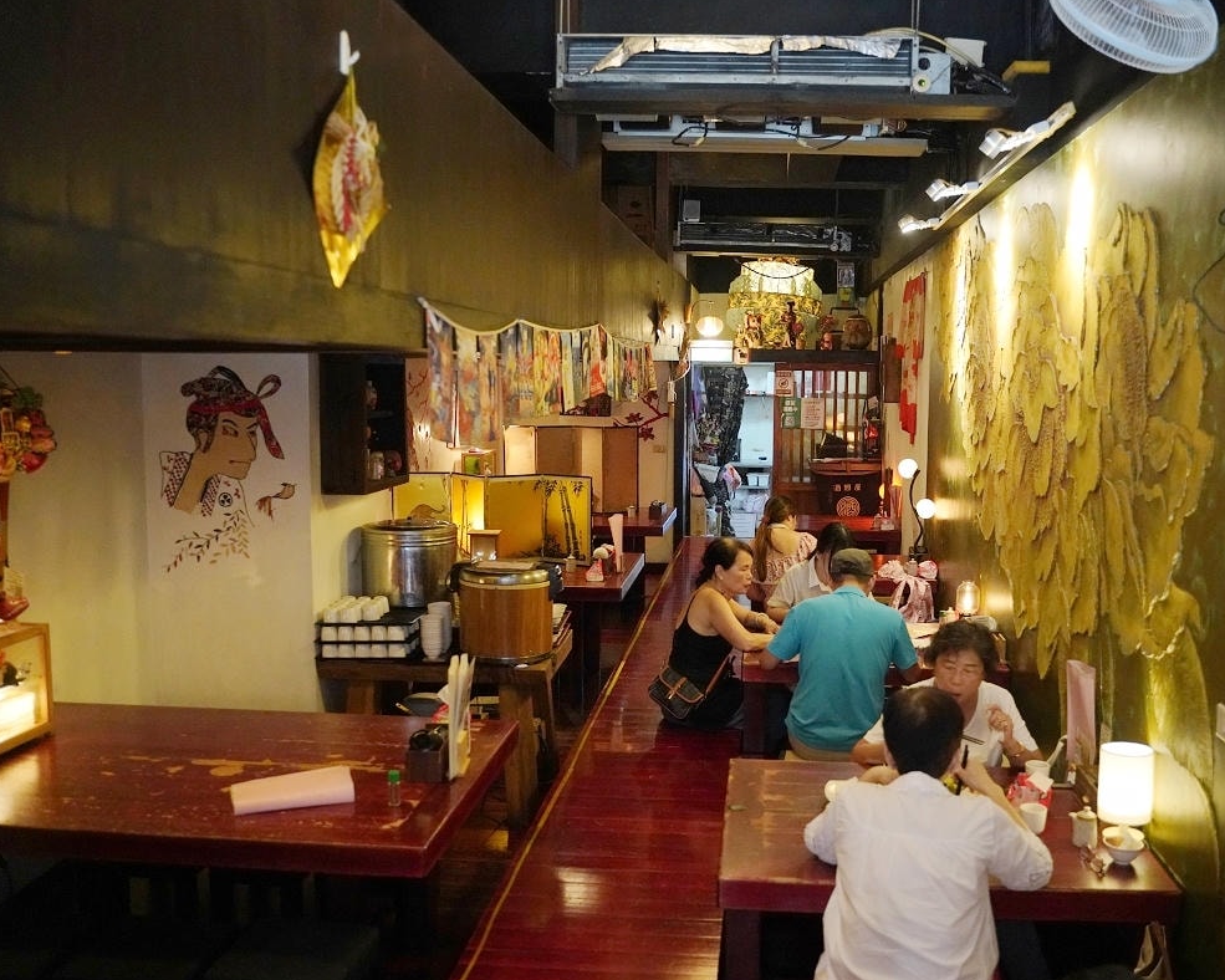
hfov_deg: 55.5
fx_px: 1160
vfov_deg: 45.8
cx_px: 699
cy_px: 490
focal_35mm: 32
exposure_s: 1/160
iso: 6400
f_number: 2.8
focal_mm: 28
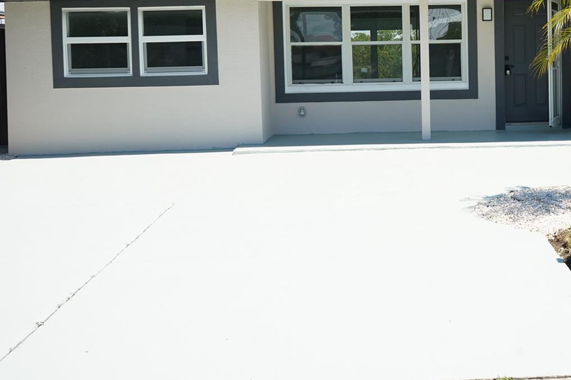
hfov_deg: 39.2
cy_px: 96
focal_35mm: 49
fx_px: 777
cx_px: 432
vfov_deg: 27.1
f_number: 8
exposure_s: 1/200
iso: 125
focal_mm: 31
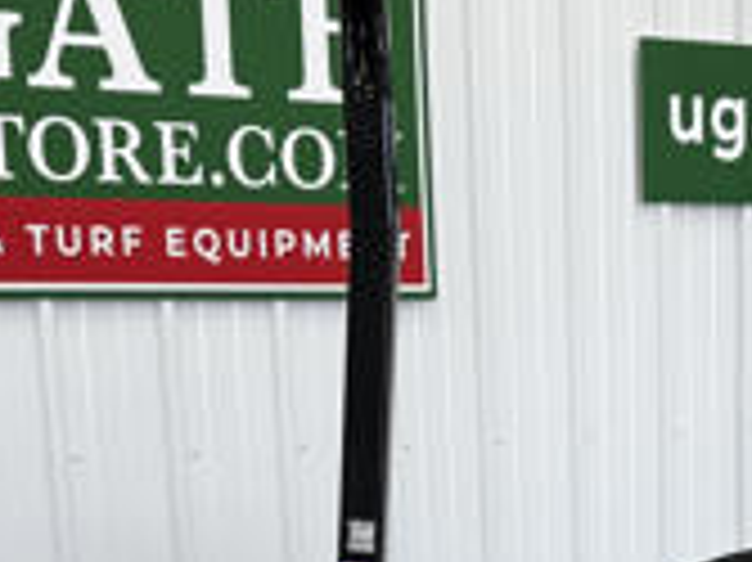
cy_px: 1003
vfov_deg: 11.9
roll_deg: -0.2
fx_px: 2496
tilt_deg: -17.1
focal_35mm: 115
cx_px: 734
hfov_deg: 16.8
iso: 64
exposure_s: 1/158
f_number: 1.78
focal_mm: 6.76
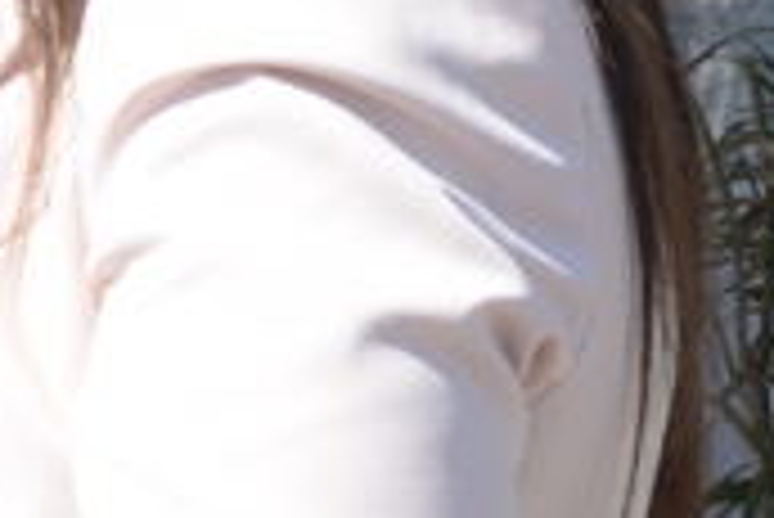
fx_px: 3981
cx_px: -968
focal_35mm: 185
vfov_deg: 7.4
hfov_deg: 10.0
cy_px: -18
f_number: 14
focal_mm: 31
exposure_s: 1/200
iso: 400
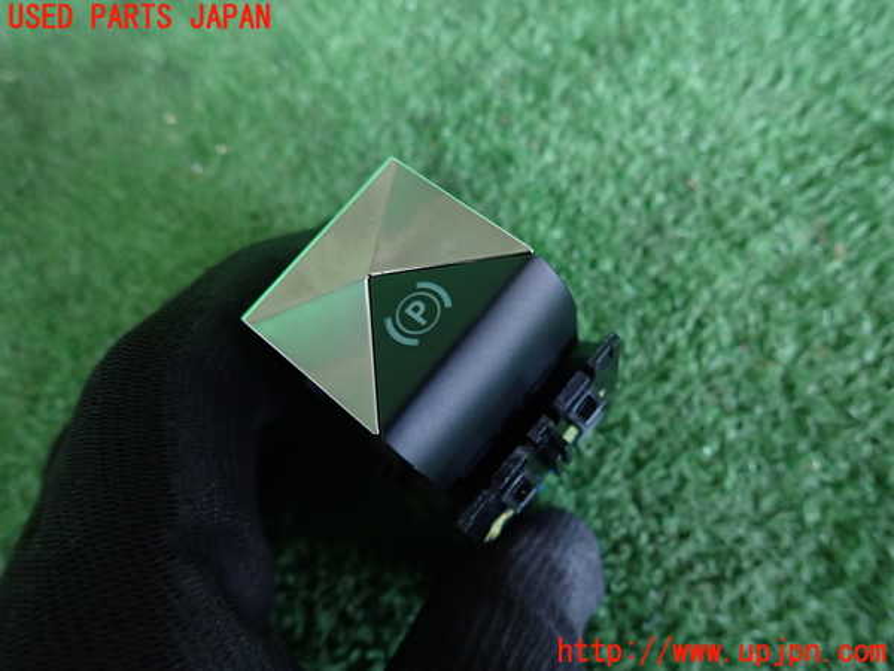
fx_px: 646
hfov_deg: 69.4
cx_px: 447
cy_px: 336
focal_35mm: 25
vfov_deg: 54.9
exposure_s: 1/30
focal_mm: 4.5
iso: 320
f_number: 2
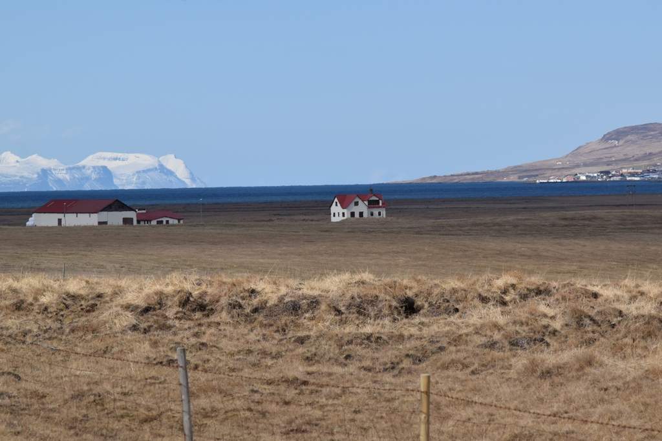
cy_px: 220
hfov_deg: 10.5
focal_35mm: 195
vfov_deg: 7.0
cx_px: 331
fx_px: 3586
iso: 640
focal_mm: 130
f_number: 10
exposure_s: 1/1600
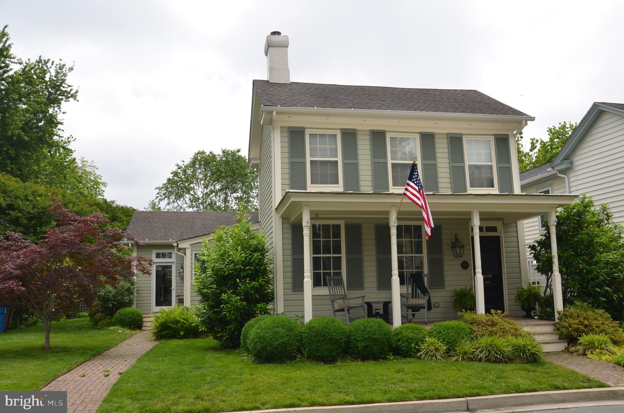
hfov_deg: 59.6
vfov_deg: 41.5
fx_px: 545
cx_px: 312
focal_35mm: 32
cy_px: 206
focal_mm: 21
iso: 100
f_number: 8
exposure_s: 1/250
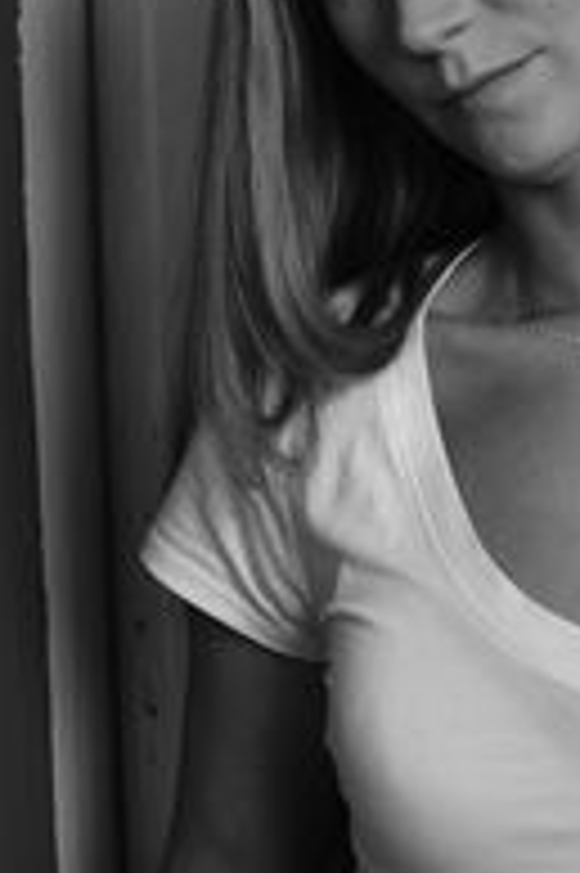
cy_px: 531
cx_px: 602
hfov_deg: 11.8
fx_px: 2760
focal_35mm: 114
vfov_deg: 17.9
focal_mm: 35
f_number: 4
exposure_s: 1/40
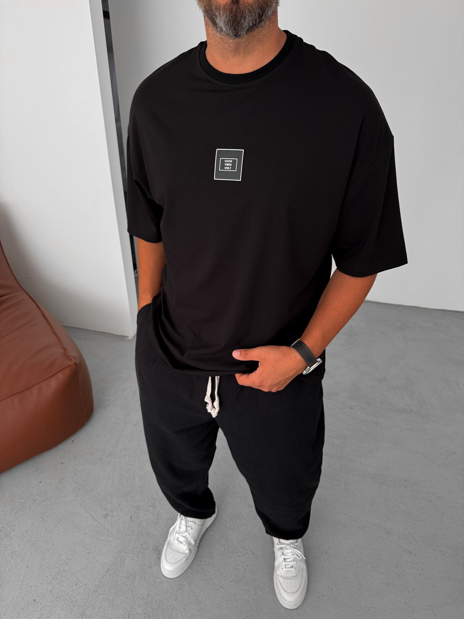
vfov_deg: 71.6
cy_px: 310
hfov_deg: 56.8
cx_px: 232
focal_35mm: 24
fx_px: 429
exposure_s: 1/120
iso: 160
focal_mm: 6.76
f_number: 1.8
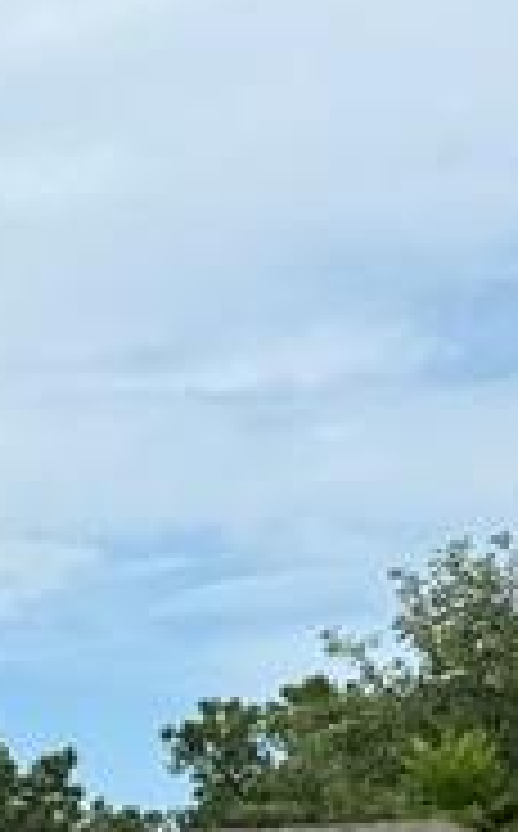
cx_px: -1257
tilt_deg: -5.5
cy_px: 1561
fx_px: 3197
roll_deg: +2.7
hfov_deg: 7.6
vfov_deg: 13.2
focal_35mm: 141
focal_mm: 6.76
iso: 80
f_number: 1.78
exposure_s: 1/3597
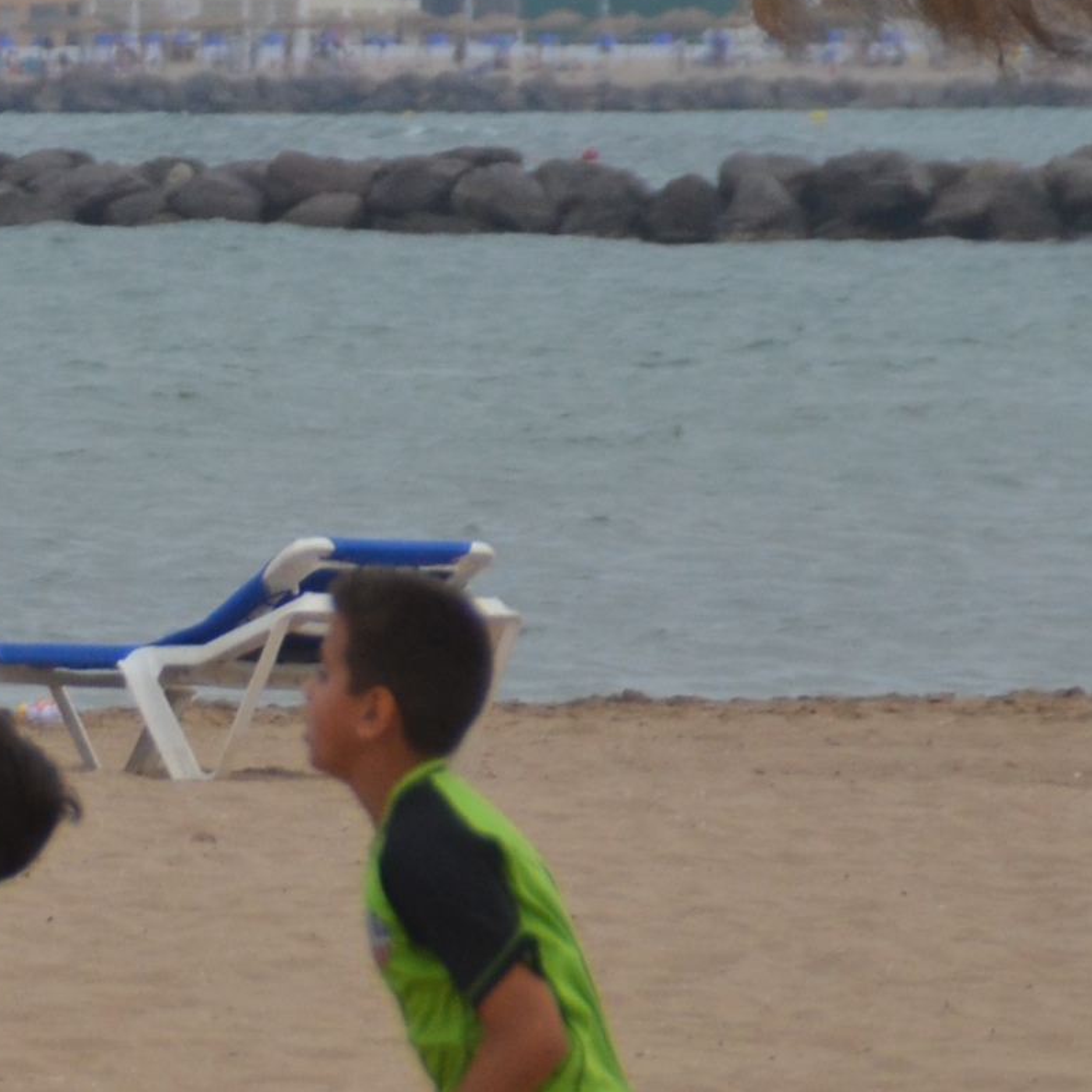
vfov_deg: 1.6
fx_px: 40187
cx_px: -778
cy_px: 738
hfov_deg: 1.6
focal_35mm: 1126
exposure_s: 1/1250
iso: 400
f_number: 6.3
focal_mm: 200
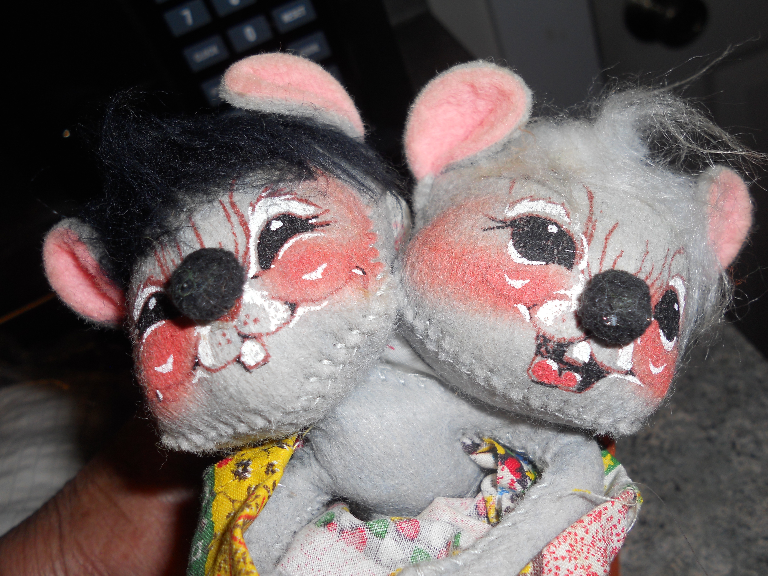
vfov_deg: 44.2
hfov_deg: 56.8
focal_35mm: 32
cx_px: 384
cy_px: 288
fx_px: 710
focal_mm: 5.8
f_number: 8.8
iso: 80
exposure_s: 1/25
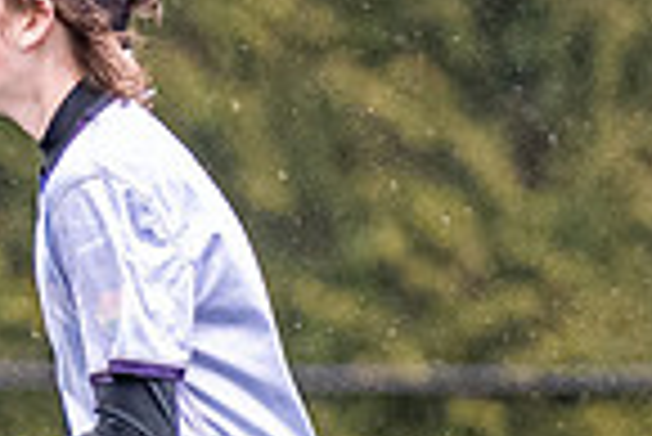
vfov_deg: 0.7
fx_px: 33466
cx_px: -757
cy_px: 439
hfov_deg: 1.1
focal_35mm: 1846
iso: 2200
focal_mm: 200
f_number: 3.2
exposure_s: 1/1000
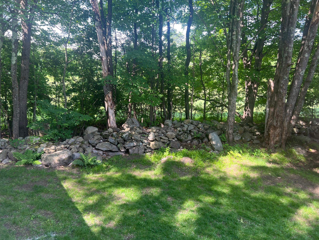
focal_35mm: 26
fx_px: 240
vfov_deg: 53.1
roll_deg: -3.1
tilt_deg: -11.0
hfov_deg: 67.3
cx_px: 160
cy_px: 120
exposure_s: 1/201
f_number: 1.5
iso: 50
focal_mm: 5.7
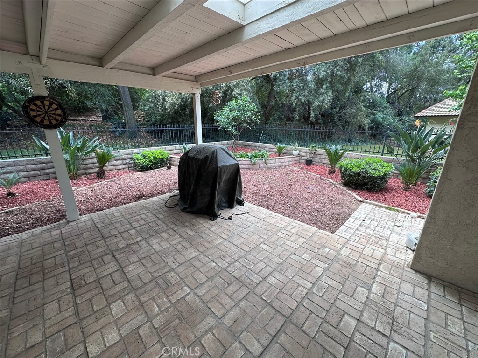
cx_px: 239
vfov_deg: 85.7
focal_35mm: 14
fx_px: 193
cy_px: 179
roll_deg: +0.1
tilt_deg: -16.6
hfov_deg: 102.1
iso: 40
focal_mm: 2.22
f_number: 2.2
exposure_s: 1/196
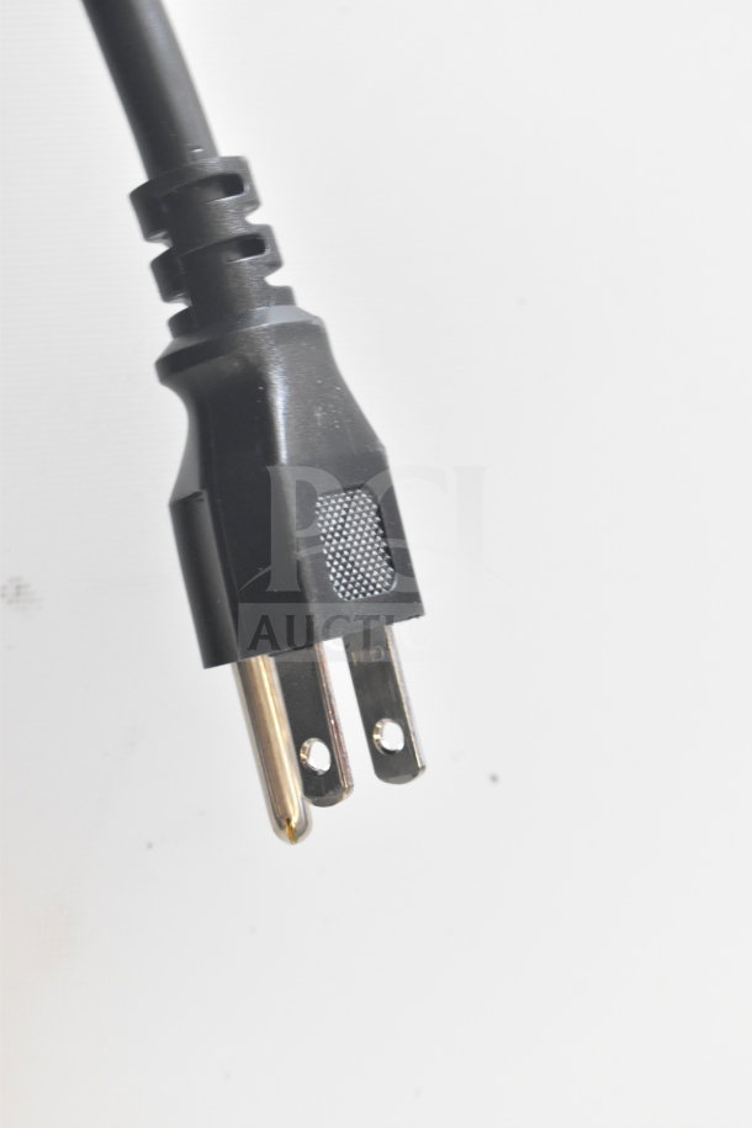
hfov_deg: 16.6
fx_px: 2585
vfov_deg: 24.6
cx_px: 376
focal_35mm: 82
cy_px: 564
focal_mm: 55
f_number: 5.6
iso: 2200
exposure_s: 1/100
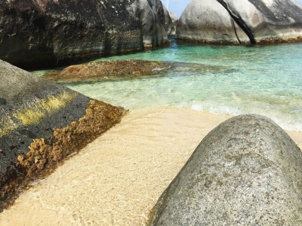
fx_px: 253
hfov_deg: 61.7
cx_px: 151
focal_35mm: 29
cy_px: 113
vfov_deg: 48.2
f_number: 2.2
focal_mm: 4.15
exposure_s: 1/1980
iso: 32
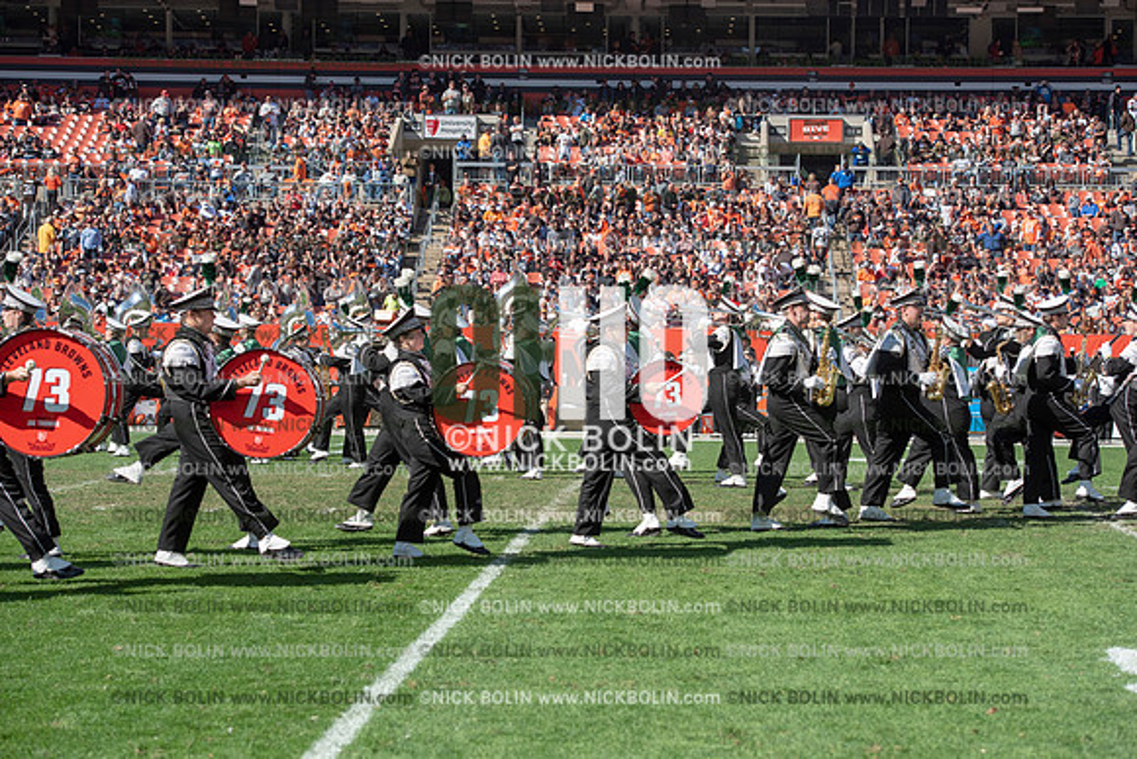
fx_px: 2717
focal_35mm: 86
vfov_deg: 15.9
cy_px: 380
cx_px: 568
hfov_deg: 23.6
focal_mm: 86
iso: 400
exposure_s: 1/2000
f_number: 5
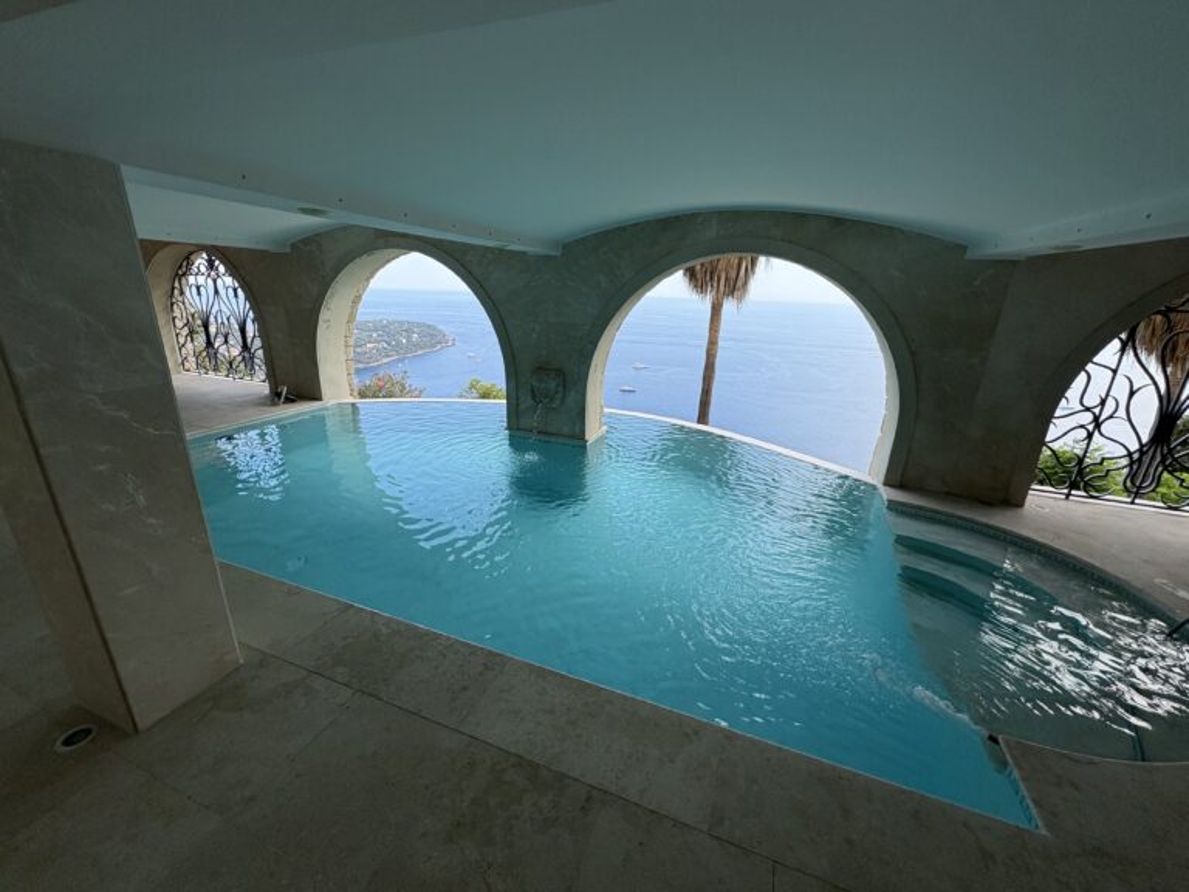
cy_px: 446
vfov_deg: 85.7
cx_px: 594
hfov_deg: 102.1
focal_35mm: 14
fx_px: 481
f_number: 2.2
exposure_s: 1/587
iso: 40
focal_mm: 2.22
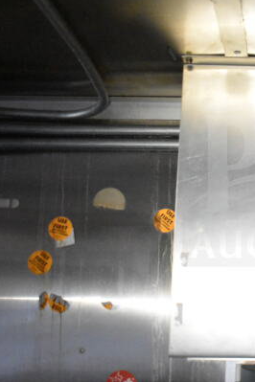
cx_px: 290
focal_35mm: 55
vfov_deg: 36.2
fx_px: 584
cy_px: 191
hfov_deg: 23.0
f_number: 4
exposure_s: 1/40
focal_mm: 24
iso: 11400
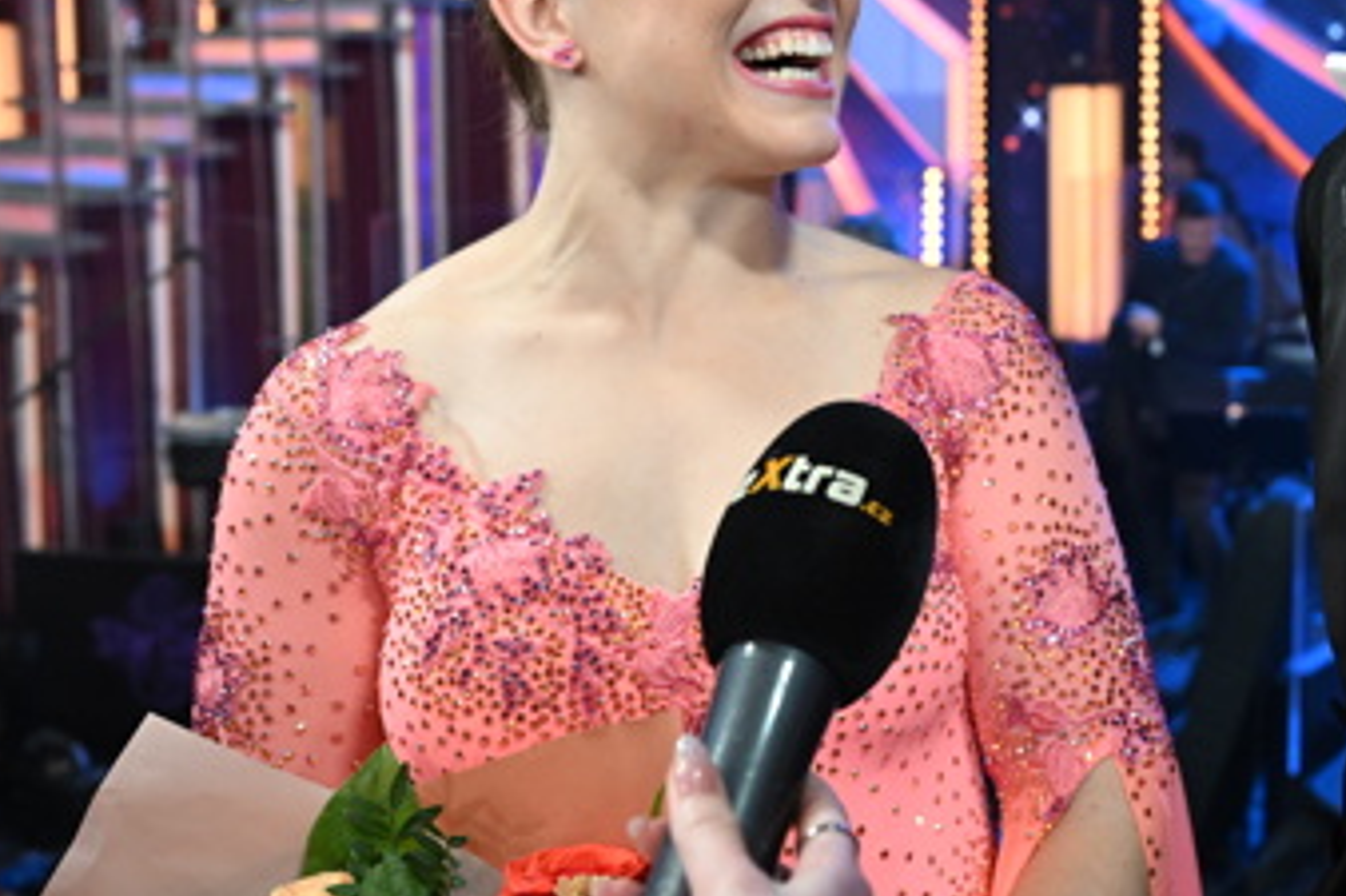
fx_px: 1831
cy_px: 223
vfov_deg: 27.1
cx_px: 1055
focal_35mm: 49
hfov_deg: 39.0
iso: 2500
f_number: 3.5
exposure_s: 1/200
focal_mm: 24
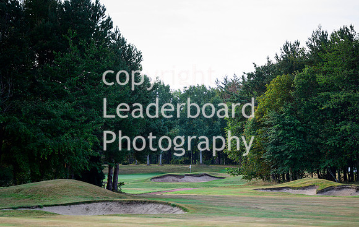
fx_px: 1235
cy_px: 124
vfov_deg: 10.5
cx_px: 185
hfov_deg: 16.5
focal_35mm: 126
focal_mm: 120
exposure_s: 1/250
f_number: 2.8
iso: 125
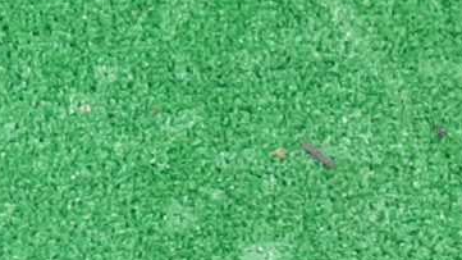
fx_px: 1384
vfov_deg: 9.3
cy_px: 671
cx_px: -298
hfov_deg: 16.6
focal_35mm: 113
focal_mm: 3.93
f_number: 1.7
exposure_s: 1/50
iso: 244
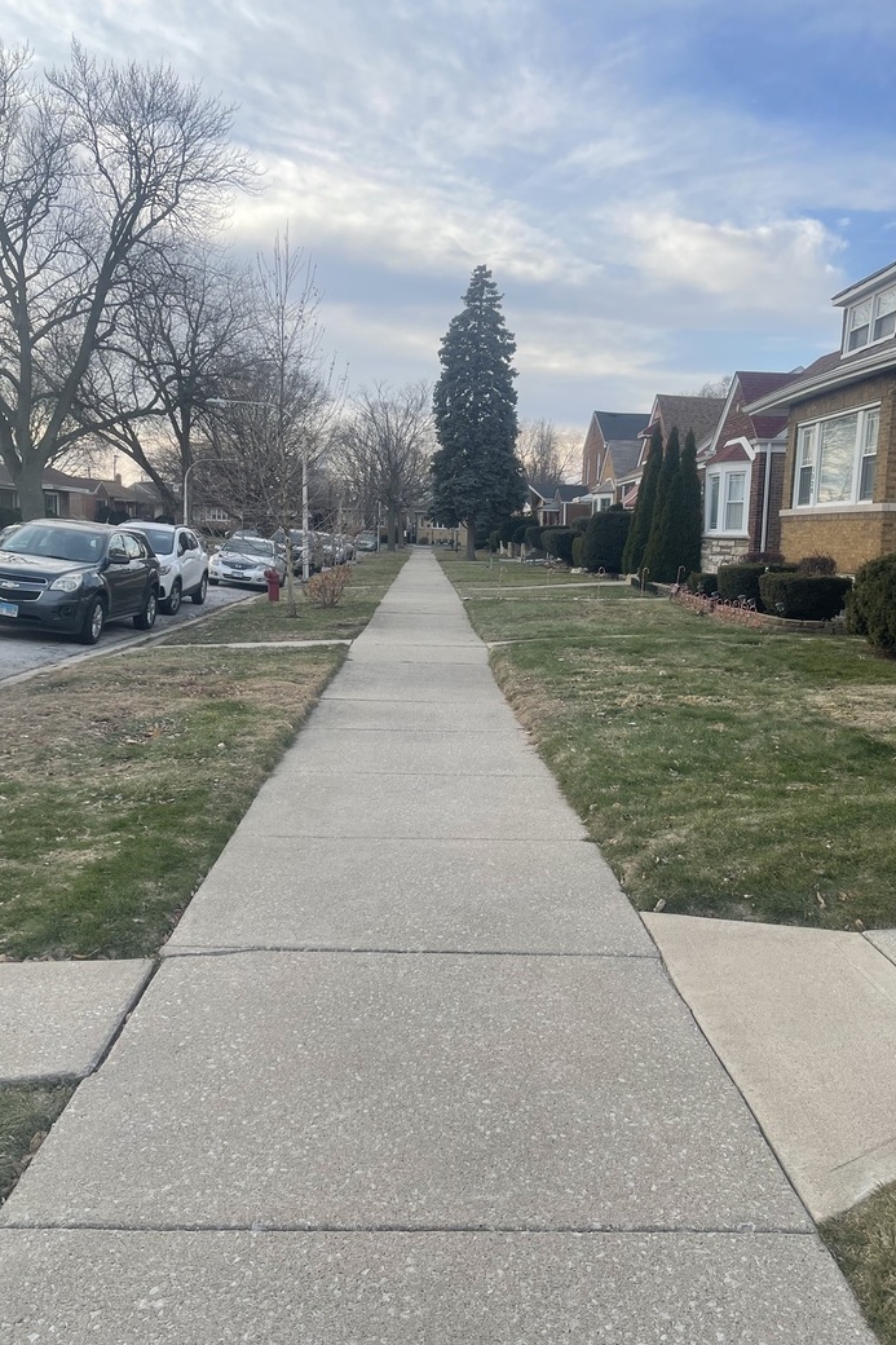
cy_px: 665
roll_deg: -0.8
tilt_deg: -6.4
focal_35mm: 27
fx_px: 1008
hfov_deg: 47.9
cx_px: 455
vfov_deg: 67.4
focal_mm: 5.1
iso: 32
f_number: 1.6
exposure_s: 1/1038
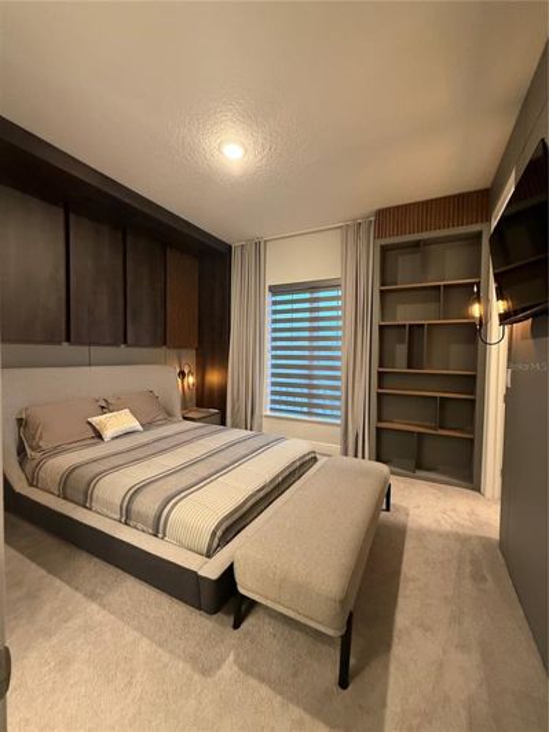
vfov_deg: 102.1
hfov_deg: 85.7
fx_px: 296
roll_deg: -0.8
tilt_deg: -2.0
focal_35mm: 14
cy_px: 366
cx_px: 274
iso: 400
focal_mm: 2.22
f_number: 2.2
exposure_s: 1/60
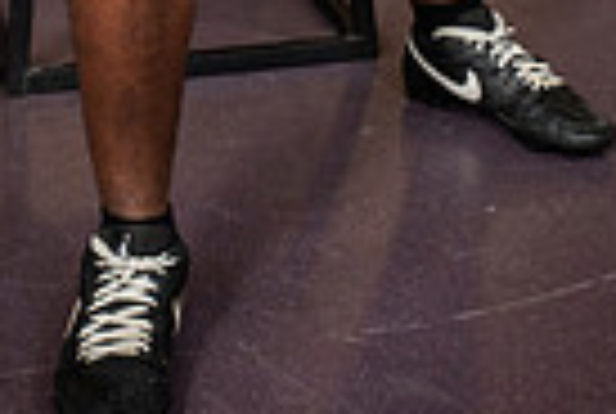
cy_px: -554
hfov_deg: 15.6
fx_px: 2246
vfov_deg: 9.5
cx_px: 306
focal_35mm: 131
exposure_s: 1/250
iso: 800
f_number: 7.1
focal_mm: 40
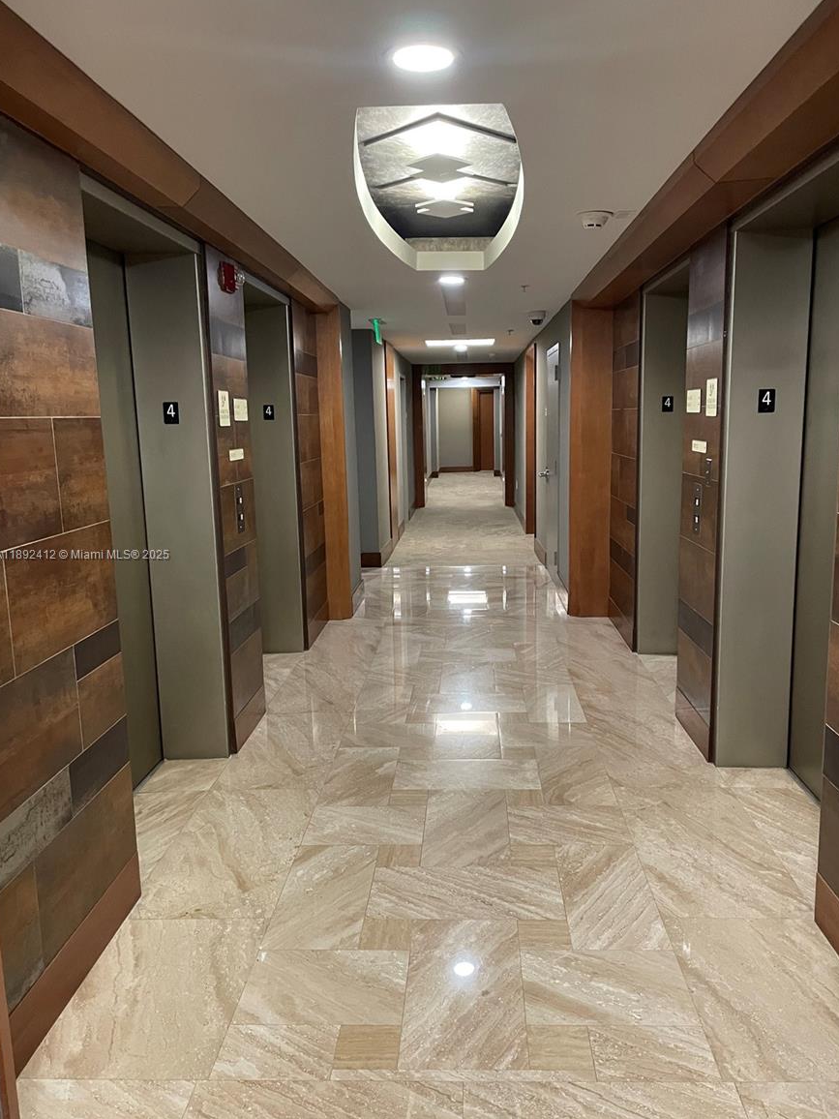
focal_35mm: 27
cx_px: 428
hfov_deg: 51.4
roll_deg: +1.3
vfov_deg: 65.3
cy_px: 556
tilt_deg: -9.7
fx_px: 873
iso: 400
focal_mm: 4.2
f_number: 1.6
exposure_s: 1/40
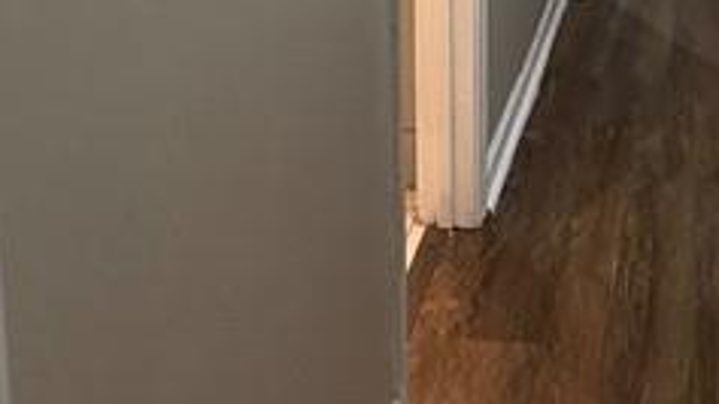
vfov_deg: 16.4
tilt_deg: -9.4
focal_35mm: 66
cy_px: -225
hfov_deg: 30.2
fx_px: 1258
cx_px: 677
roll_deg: -1.3
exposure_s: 1/60
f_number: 2.2
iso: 400
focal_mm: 2.22
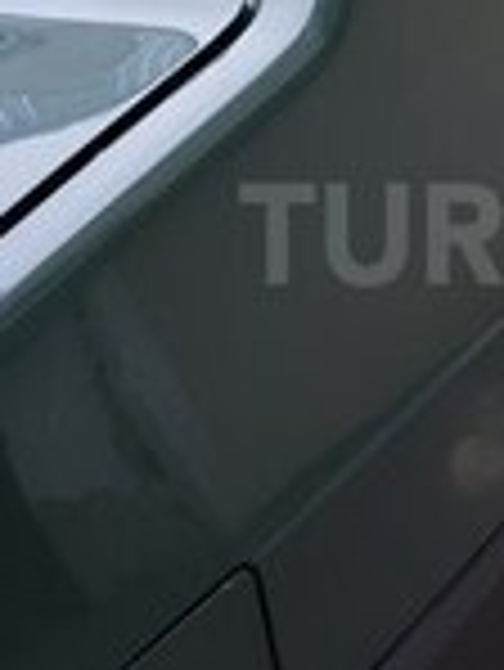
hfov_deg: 15.9
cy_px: 234
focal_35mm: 90
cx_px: 585
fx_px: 1745
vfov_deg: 21.7
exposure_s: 1/50
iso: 64
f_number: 1.9
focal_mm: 3.6
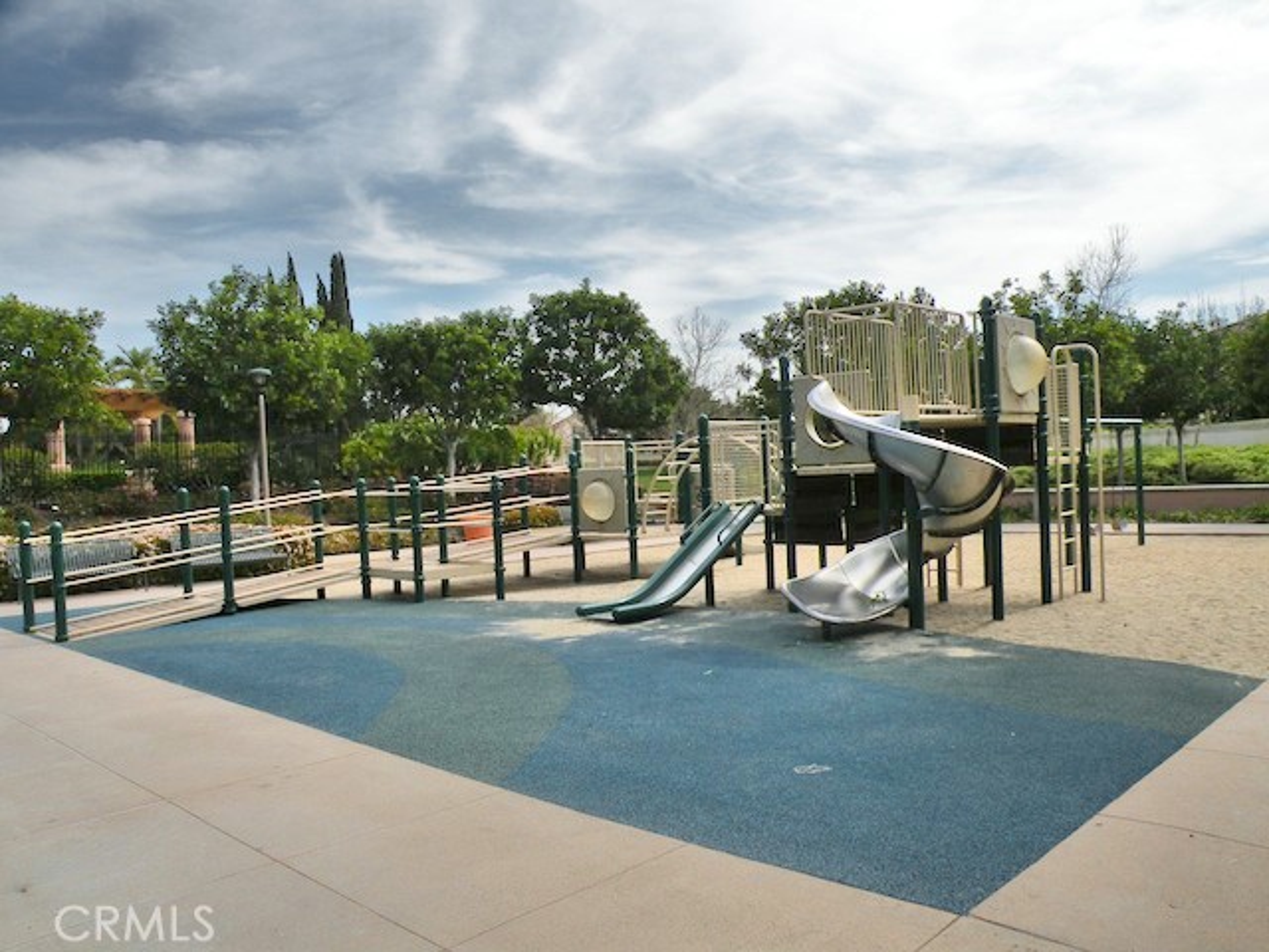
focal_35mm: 27
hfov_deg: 65.3
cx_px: 634
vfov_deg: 51.4
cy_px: 476
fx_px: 990
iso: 64
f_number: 6.3
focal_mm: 4.7
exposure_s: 1/257
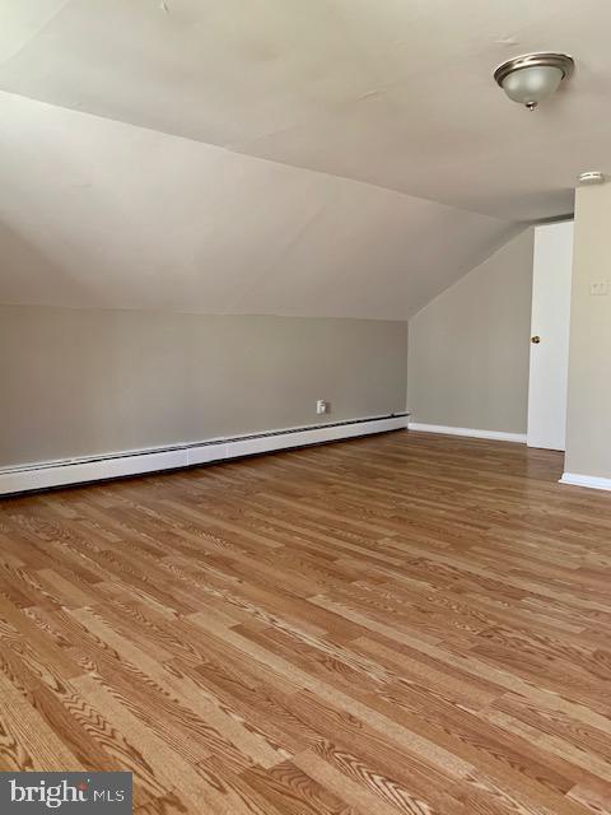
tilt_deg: -4.6
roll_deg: -0.2
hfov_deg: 53.1
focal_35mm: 26
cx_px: 306
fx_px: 612
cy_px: 408
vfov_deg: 67.3
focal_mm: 4.25
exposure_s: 1/60
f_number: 1.8
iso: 125
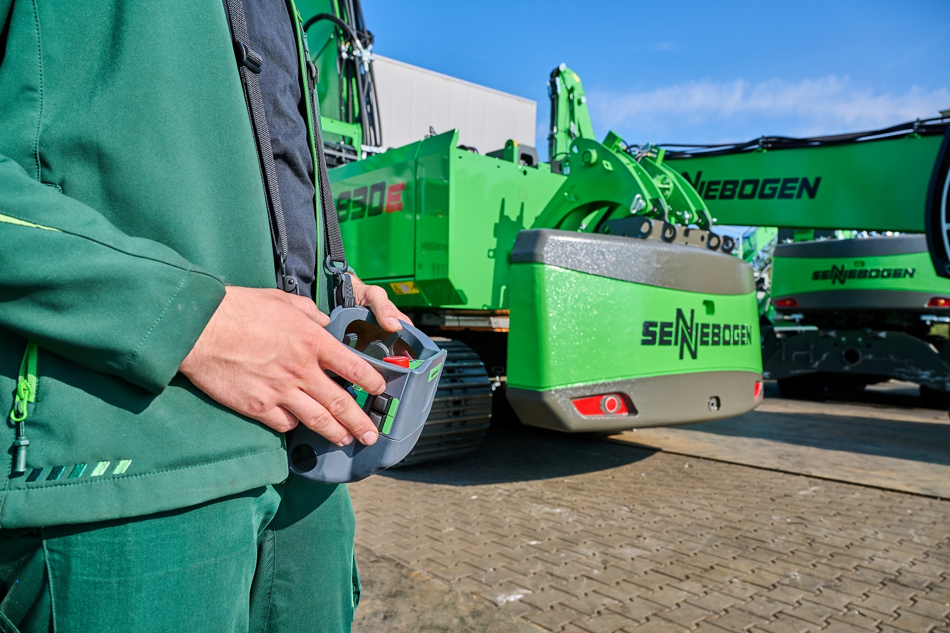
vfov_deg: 50.4
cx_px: 475
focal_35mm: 26
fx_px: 673
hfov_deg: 70.4
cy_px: 316
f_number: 7.1
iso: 80
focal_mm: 25.5
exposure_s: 1/250
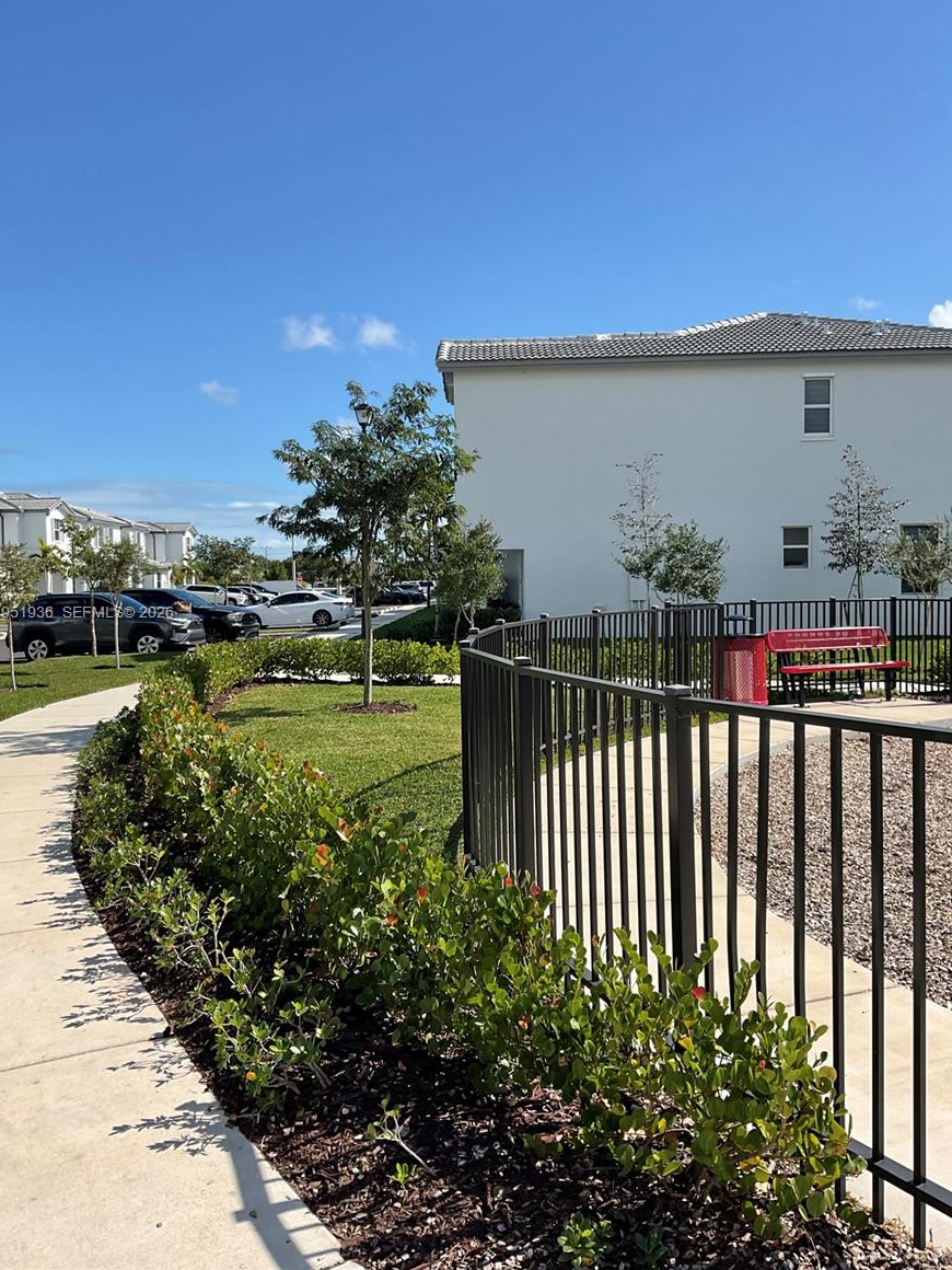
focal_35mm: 30
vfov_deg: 60.0
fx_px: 1100
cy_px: 614
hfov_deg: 46.8
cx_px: 464
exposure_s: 1/2320
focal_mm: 3
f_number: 1.8
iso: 16
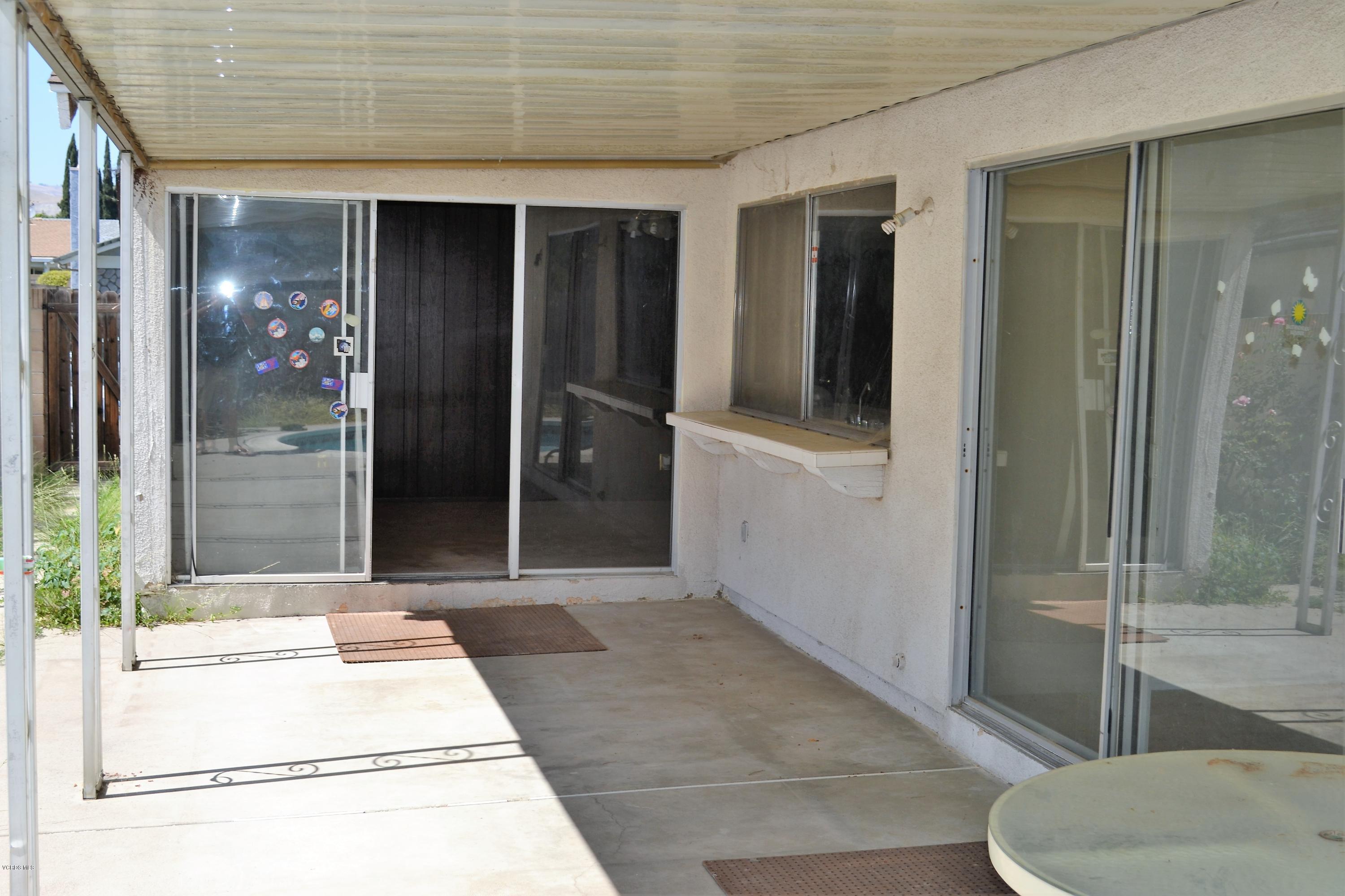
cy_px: 448
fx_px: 1681
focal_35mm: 45
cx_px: 672
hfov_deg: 43.6
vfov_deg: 29.9
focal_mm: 30
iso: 100
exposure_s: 1/200
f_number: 6.3
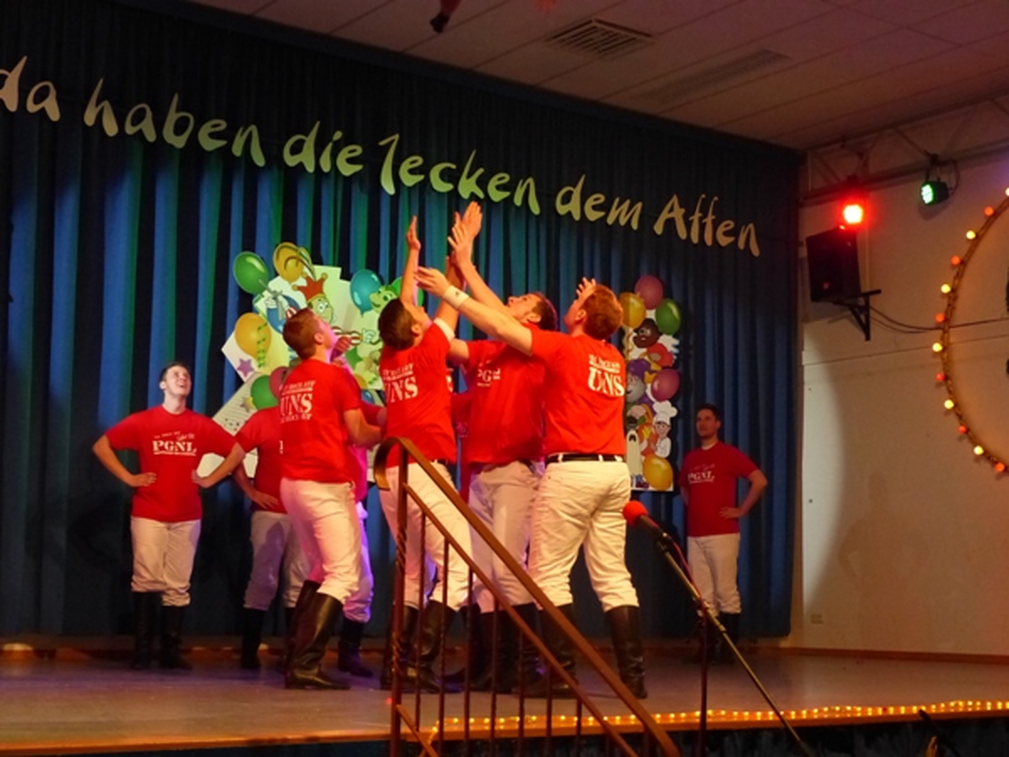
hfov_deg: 34.9
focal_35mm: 55
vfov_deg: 26.6
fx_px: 1603
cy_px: 378
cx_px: 504
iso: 800
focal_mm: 9.9
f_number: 2.8
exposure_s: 1/125
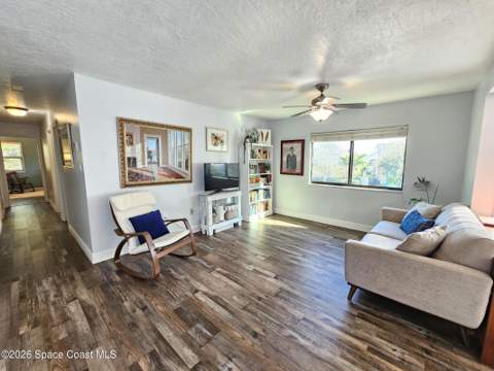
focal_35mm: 13
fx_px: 186
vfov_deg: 89.9
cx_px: 247
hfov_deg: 106.2
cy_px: 186
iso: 160
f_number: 2.2
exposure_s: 1/60
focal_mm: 2.2
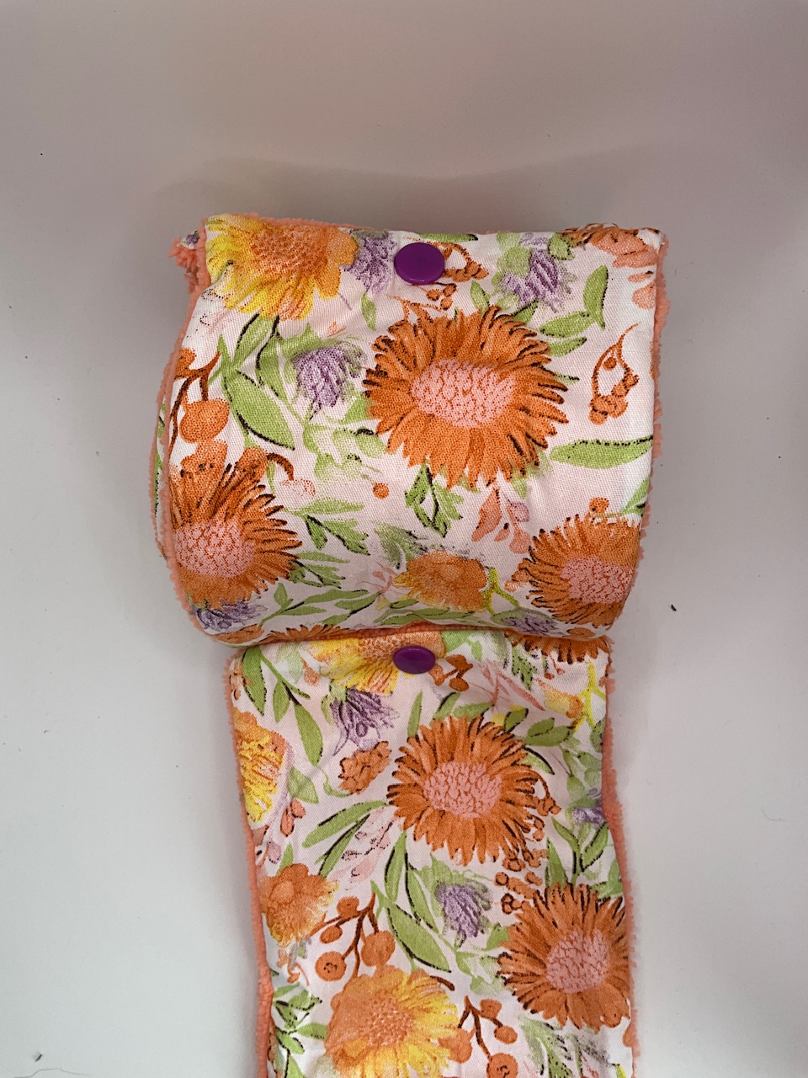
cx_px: 404
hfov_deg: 48.2
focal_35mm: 29
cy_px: 539
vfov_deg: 61.7
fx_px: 903
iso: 25
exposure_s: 1/380
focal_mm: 3
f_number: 1.8
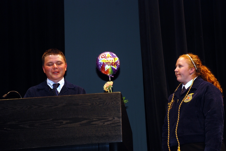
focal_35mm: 128
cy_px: 76
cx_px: 113
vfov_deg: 10.8
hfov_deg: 16.1
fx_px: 801
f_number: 5.6
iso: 220
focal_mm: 85
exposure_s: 1/60
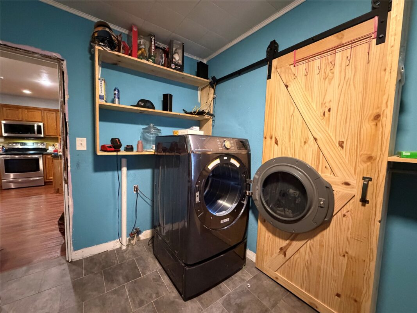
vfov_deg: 85.7
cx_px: 208
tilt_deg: -3.7
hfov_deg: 102.1
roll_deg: -1.2
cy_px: 156
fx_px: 169
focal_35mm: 14
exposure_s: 1/40
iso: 1000
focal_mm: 2.22
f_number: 2.2
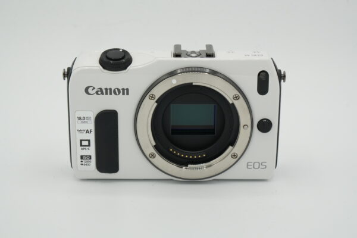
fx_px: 788
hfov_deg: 25.5
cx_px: 178
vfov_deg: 17.2
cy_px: 119
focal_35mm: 80
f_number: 14
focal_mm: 53
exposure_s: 1/200
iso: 640
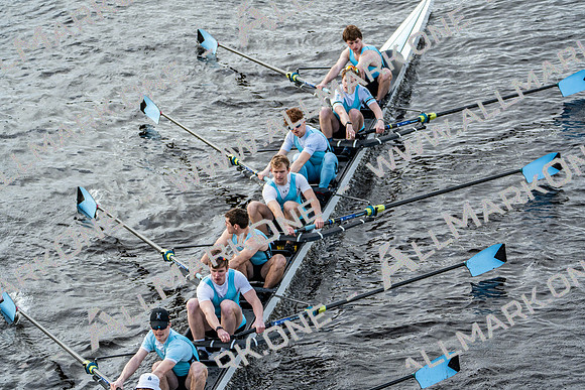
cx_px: 292
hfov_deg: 9.5
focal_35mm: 216
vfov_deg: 6.4
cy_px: 195
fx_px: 3511
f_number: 5.6
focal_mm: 216
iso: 1000
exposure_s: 1/1250
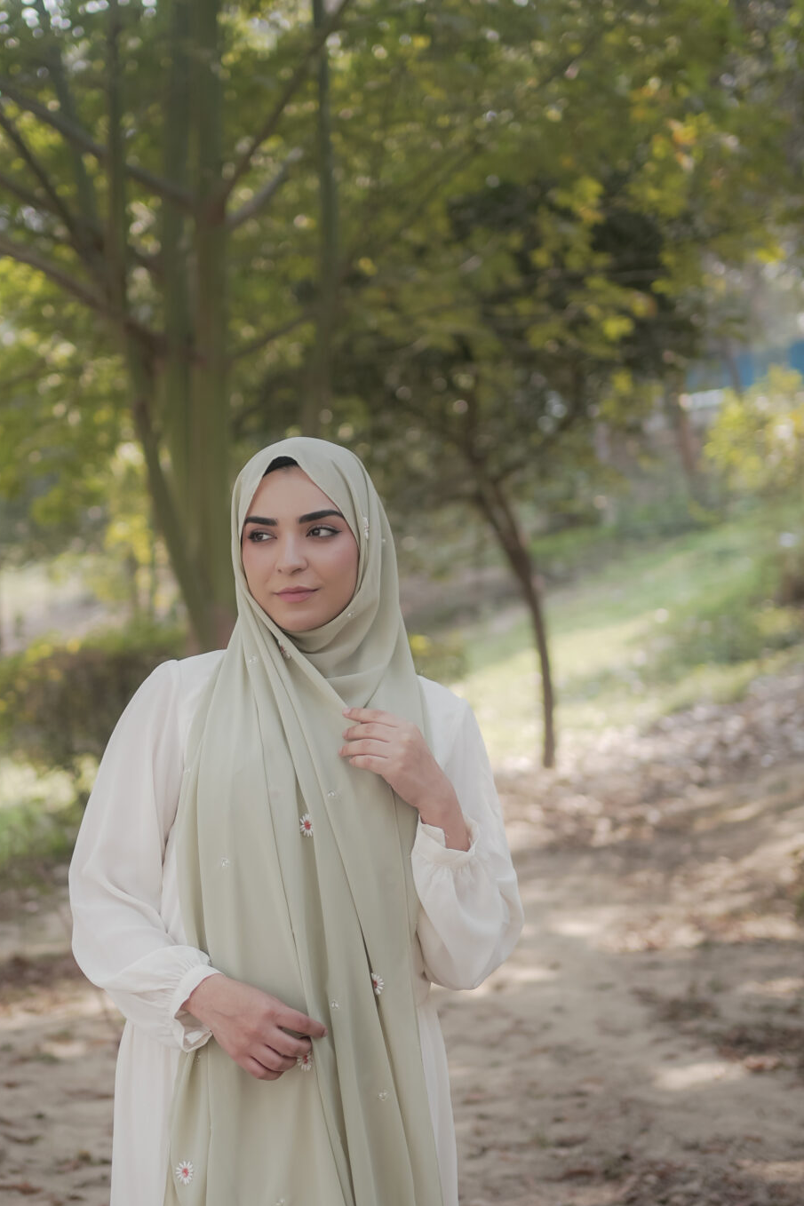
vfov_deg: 30.5
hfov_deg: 20.6
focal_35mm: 66
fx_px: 2211
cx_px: 297
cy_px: 568
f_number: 1.8
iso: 125
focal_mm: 35
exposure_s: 1/200
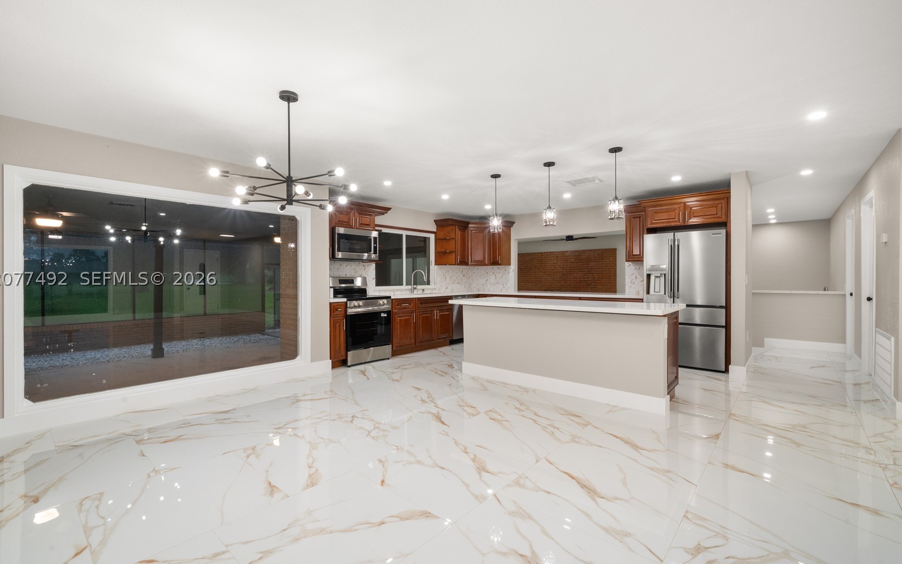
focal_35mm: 15
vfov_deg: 74.8
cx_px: 436
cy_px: 278
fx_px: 369
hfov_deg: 101.4
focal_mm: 14
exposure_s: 1/6
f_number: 11
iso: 400
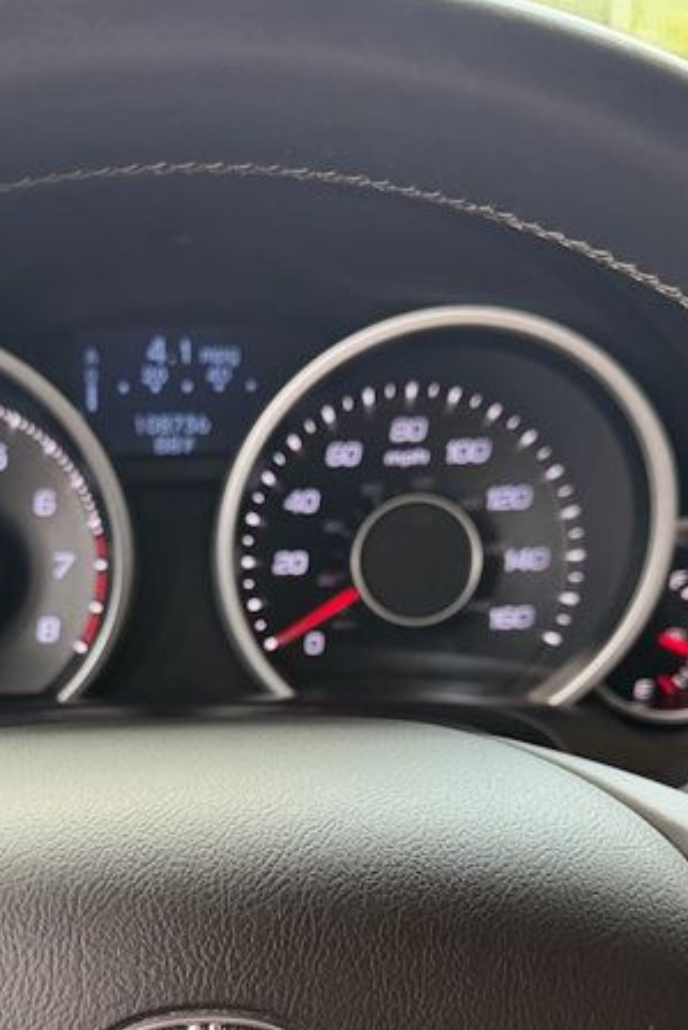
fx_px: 1633
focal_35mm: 57
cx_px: 184
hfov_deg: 23.6
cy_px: 805
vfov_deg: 34.1
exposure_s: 1/157
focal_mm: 6.76
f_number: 1.78
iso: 200
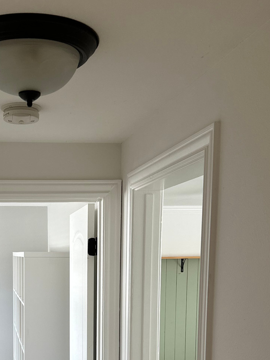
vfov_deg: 36.2
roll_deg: +0.2
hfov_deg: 28.4
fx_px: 520
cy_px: 313
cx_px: 47
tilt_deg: -6.2
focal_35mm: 50
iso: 200
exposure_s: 1/121
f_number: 1.78
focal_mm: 6.86
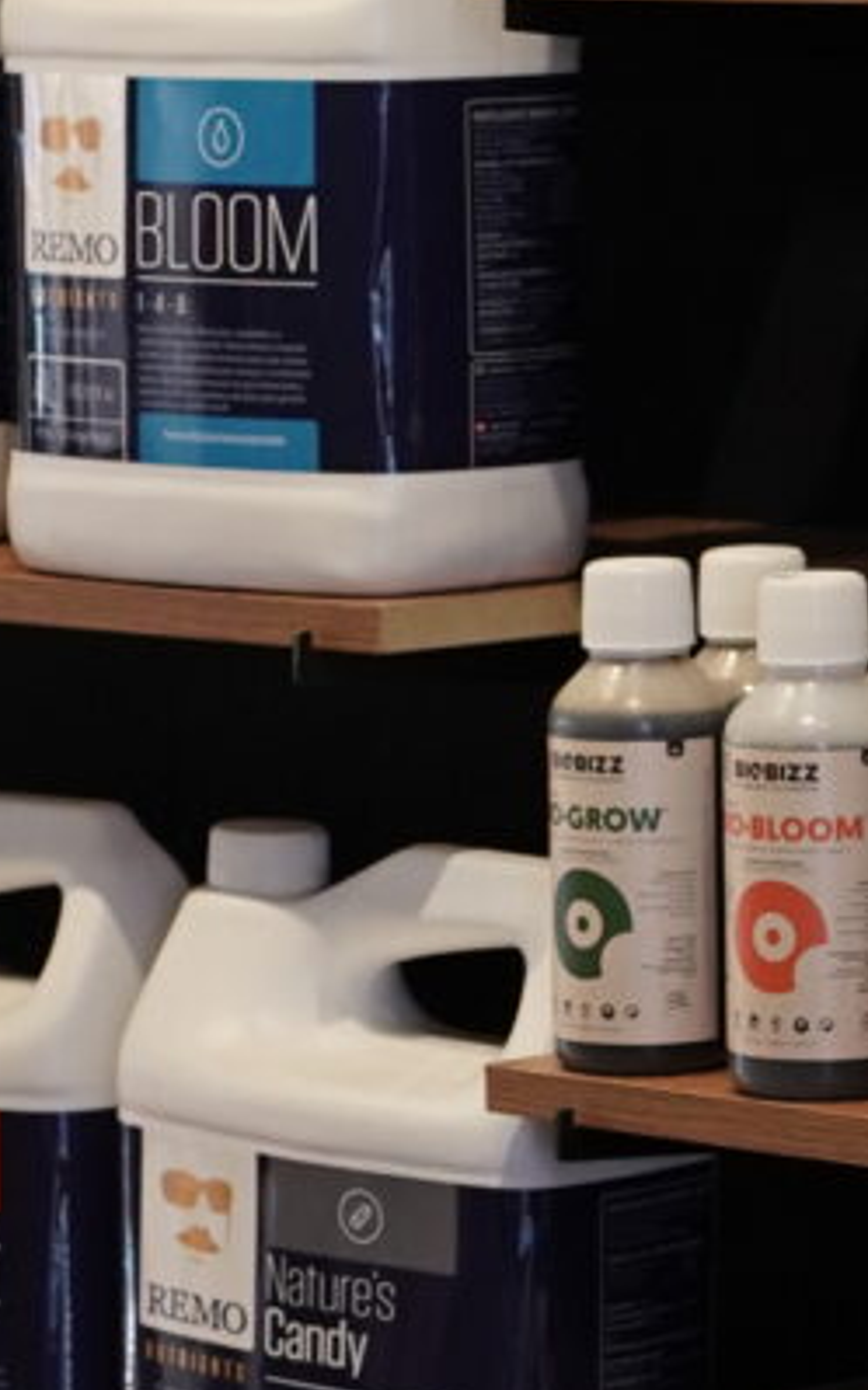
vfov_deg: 9.1
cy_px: 268
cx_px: 688
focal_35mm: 229
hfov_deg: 5.7
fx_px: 8677
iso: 1000
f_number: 4
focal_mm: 35
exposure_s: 1/125
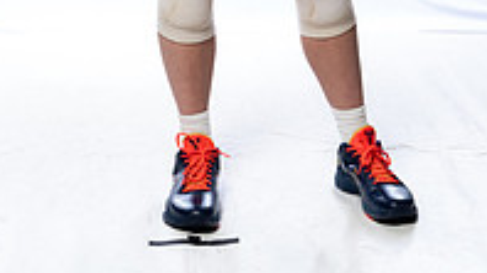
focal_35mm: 119
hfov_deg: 18.0
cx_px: 177
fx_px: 1535
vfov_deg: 9.5
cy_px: -275
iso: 640
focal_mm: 50
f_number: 5.6
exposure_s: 1/250
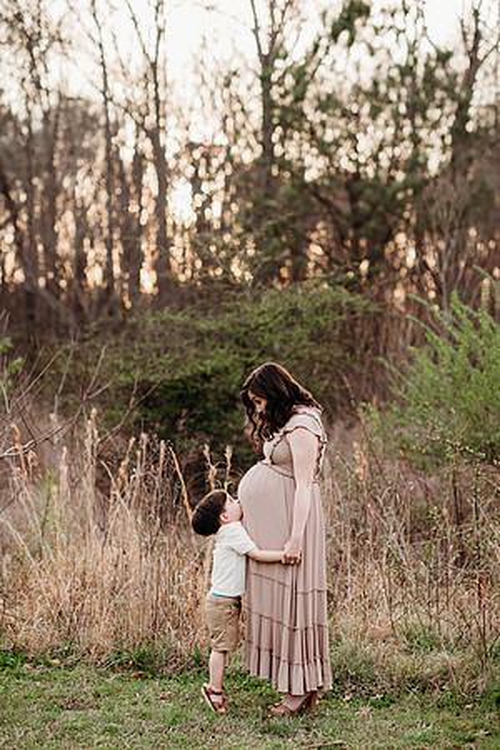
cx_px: 250
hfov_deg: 16.1
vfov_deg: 23.9
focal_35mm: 85
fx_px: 1771
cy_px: 375
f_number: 2.5
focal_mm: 85
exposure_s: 1/400
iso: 200
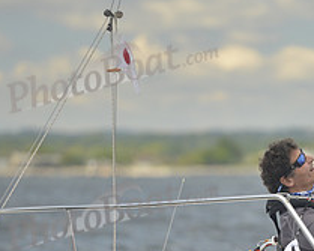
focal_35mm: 521
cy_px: 270
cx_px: 297
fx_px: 4839
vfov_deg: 3.0
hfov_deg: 3.7
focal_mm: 200
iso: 200
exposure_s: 1/800
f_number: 3.2
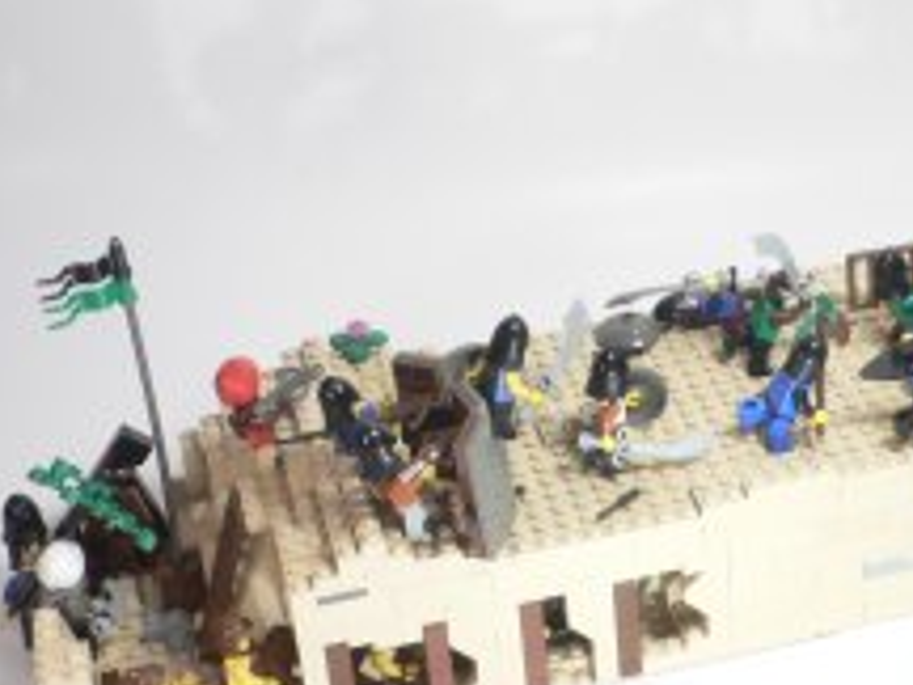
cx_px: 795
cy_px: 258
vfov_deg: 17.0
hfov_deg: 22.1
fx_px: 2295
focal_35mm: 87
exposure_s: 1/6
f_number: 8
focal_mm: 6.2
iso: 80
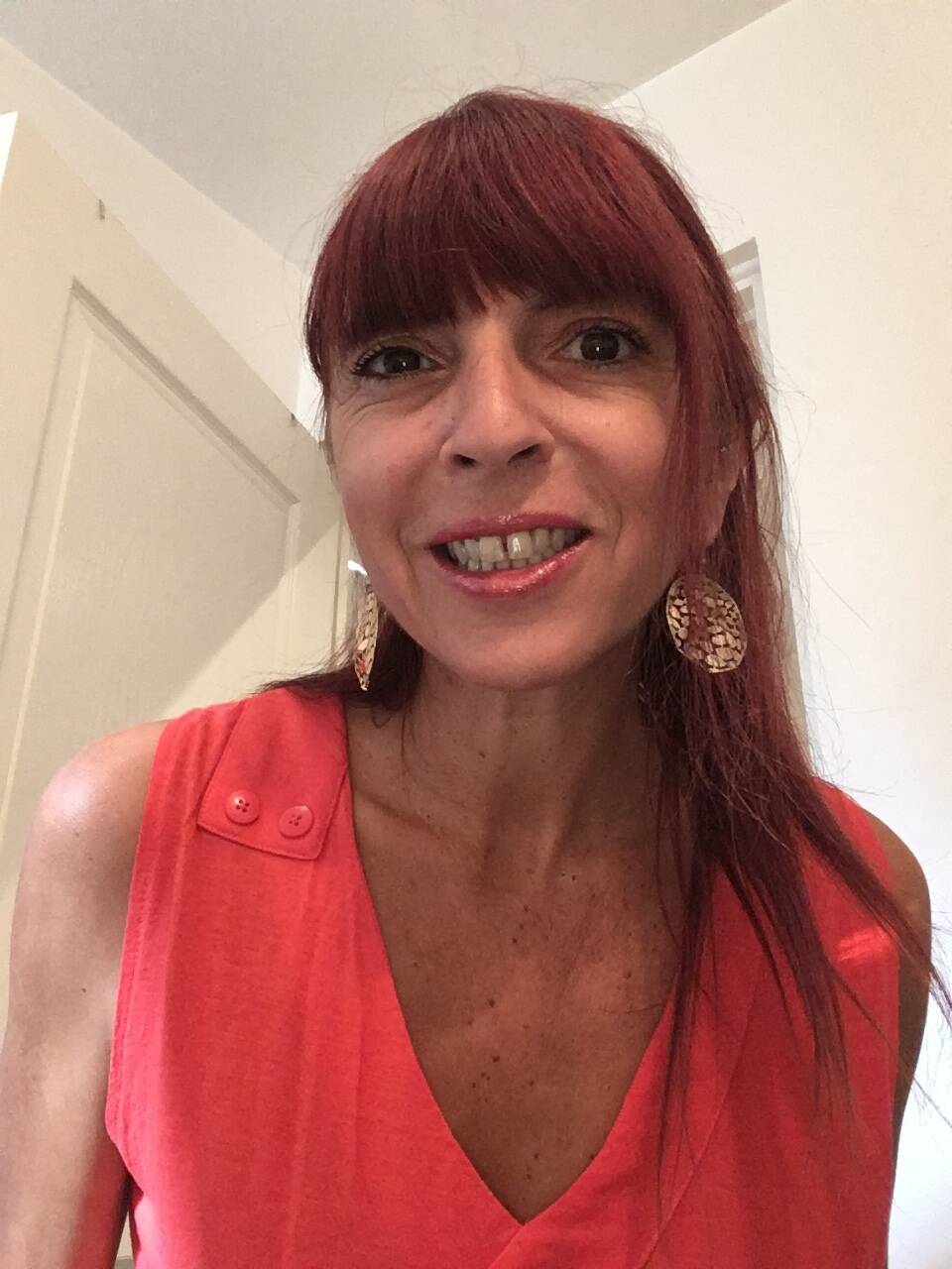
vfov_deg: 58.4
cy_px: 634
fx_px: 1137
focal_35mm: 31
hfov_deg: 45.4
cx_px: 476
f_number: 2.4
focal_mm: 2.15
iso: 250
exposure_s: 1/33
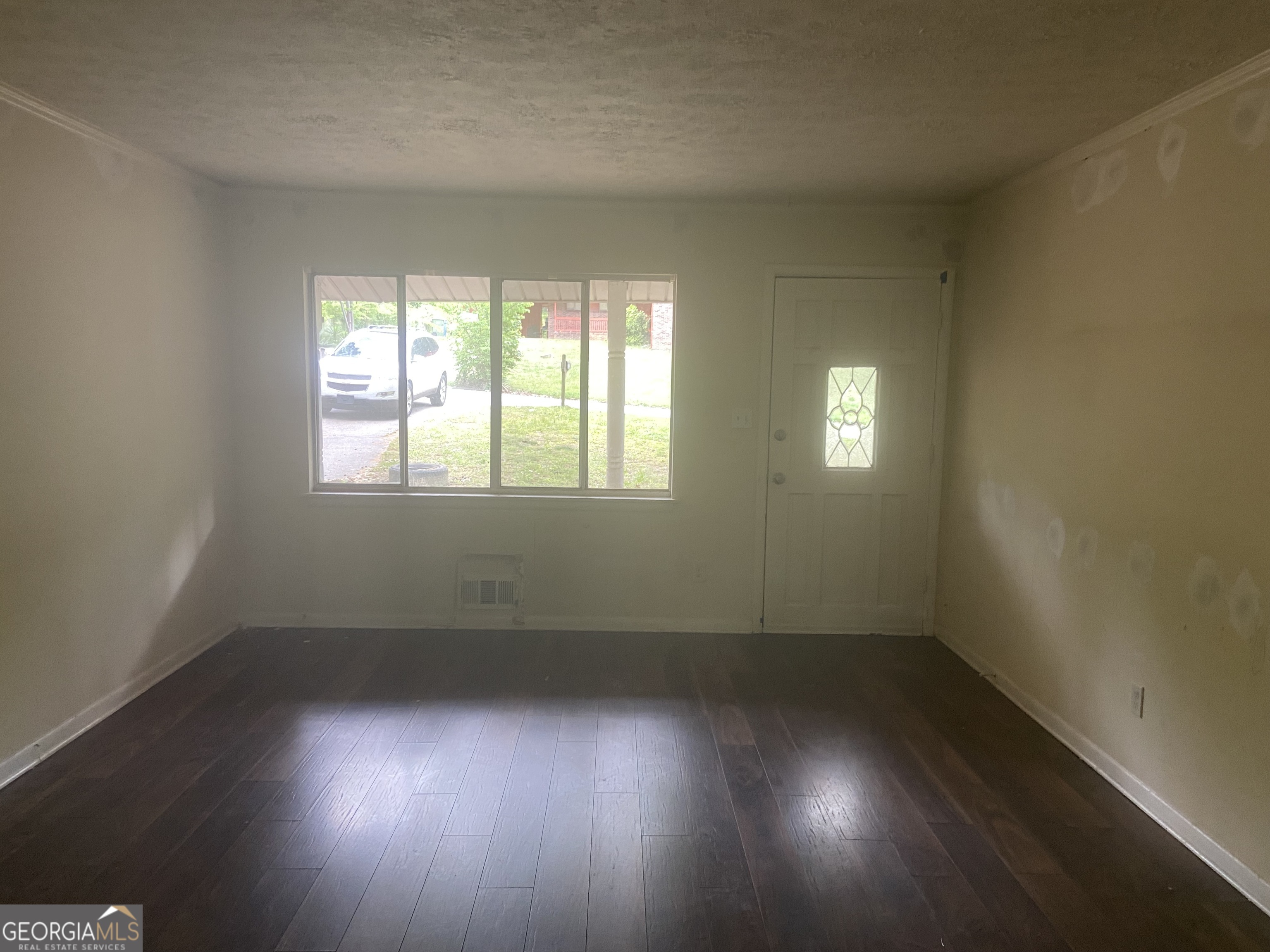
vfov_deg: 53.1
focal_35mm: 26
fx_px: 954
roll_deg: -1.0
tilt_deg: -5.8
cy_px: 476
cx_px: 635
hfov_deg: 67.3
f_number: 1.8
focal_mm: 4.25
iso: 160
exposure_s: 1/60
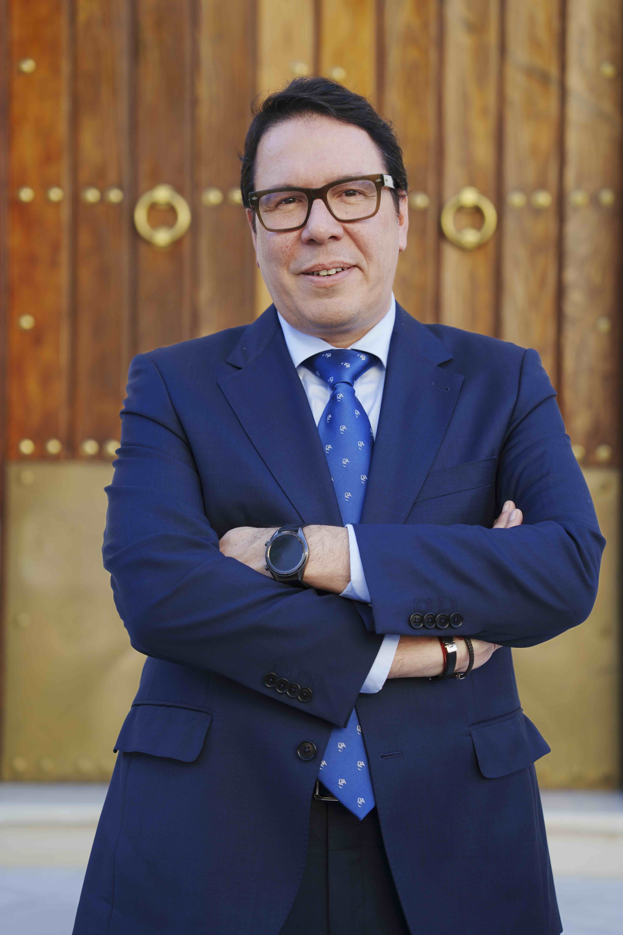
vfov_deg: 30.1
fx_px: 1739
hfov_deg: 20.3
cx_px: 312
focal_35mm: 67
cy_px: 468
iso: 160
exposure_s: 1/640
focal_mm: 67
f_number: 2.8
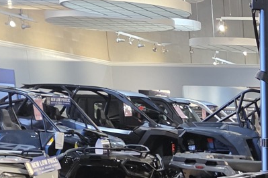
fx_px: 715
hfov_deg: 17.5
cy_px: 298
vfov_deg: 13.1
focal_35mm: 96
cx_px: 474
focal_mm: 6.3
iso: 800
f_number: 1.7
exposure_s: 1/120
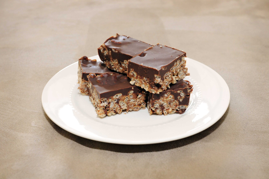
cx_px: 134
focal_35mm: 45
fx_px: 336
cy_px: 90
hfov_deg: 43.7
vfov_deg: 29.8
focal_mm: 30
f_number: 6.3
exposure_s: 1/20
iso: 1100
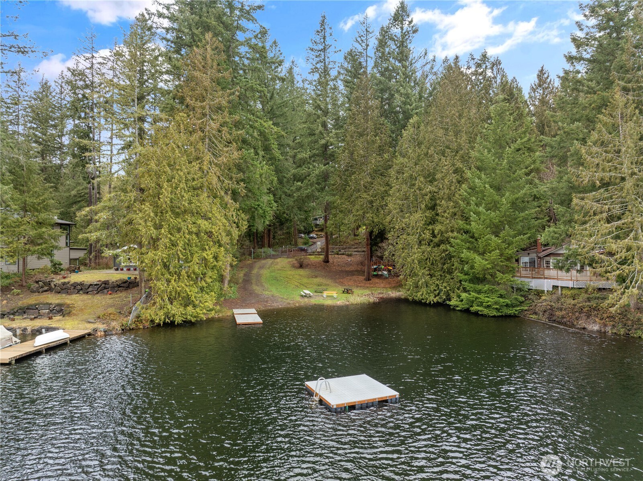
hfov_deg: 71.6
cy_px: 240
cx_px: 322
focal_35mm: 24
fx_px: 445
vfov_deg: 56.7
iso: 100
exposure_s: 1/50
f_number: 4
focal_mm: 12.29
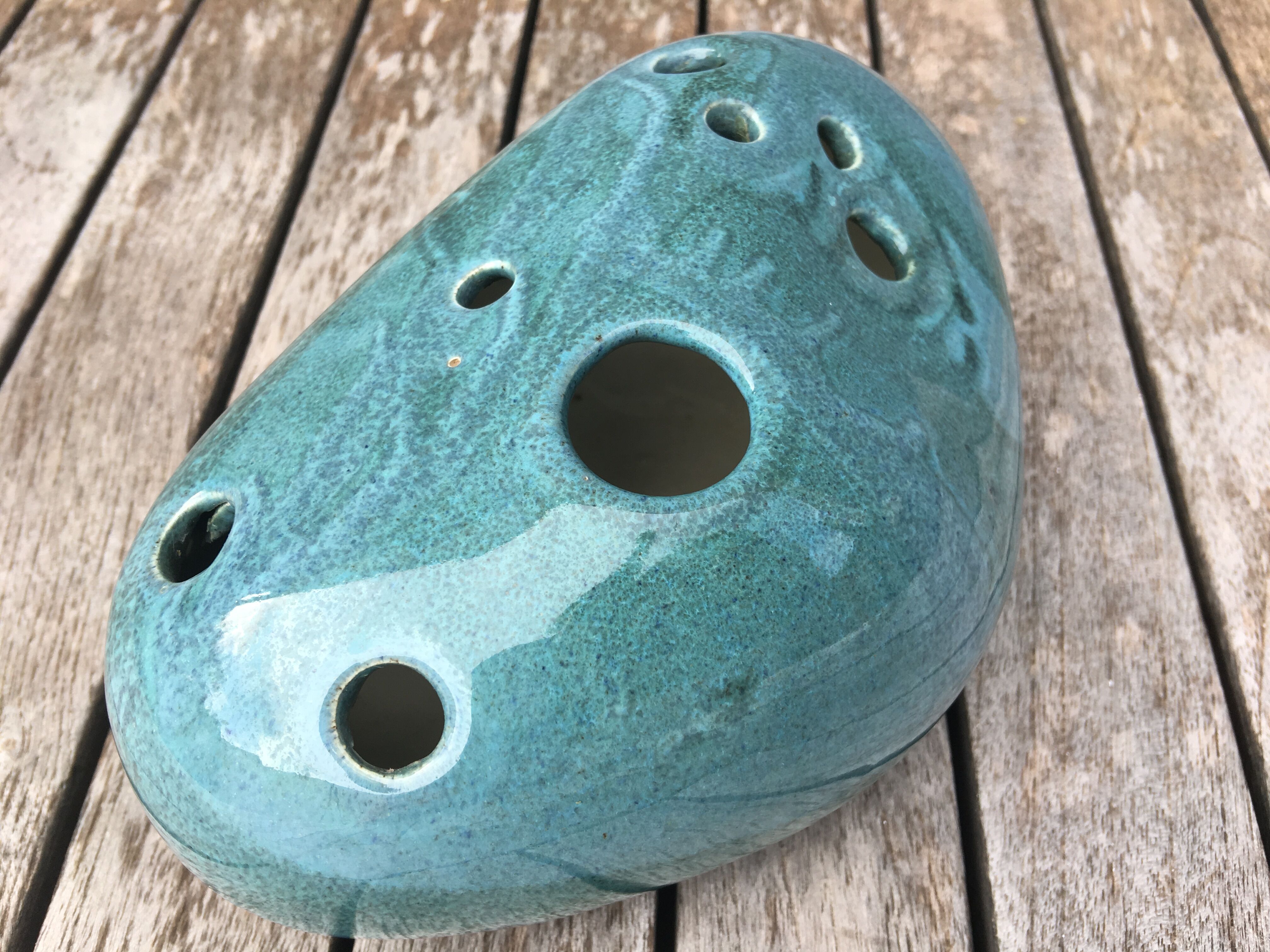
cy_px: 476
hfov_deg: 61.7
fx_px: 1064
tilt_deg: -51.6
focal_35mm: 29
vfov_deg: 48.2
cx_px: 635
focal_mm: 4.15
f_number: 2.2
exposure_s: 1/135
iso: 25
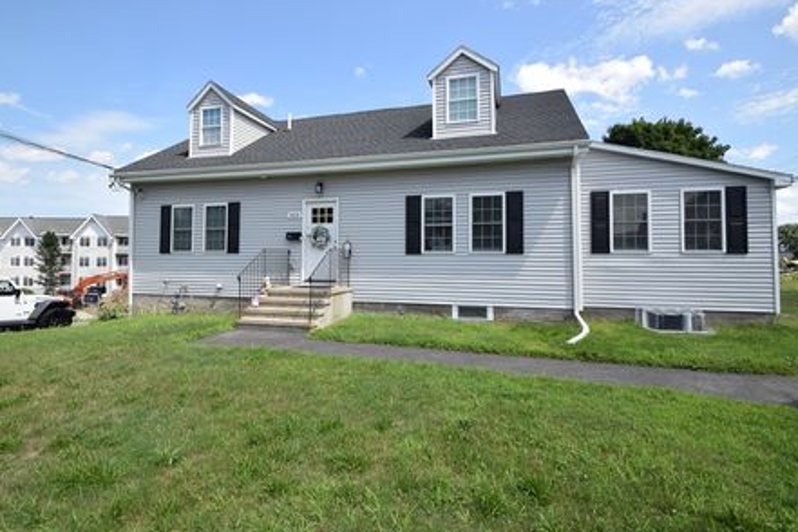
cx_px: 393
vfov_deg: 70.2
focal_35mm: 17
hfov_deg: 93.3
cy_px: 238
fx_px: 377
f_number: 9
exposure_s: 1/320
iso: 200
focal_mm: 10
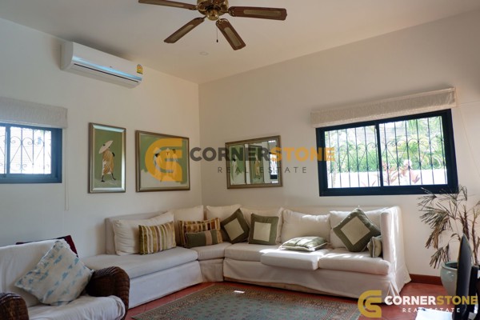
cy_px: 160
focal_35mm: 24
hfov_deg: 73.7
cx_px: 240
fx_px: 320
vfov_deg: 53.1
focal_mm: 16
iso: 200
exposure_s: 1/100
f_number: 3.5
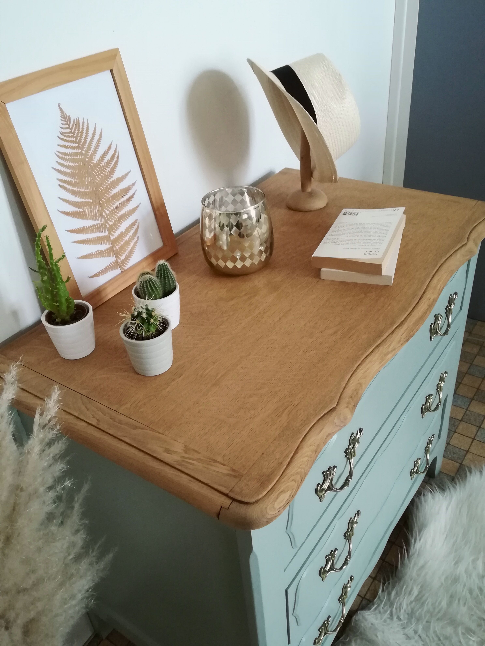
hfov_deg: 46.8
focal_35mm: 30
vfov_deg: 60.0
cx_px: 242
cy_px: 323
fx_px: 560
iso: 500
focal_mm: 3.83
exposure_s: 1/24
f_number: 2.2
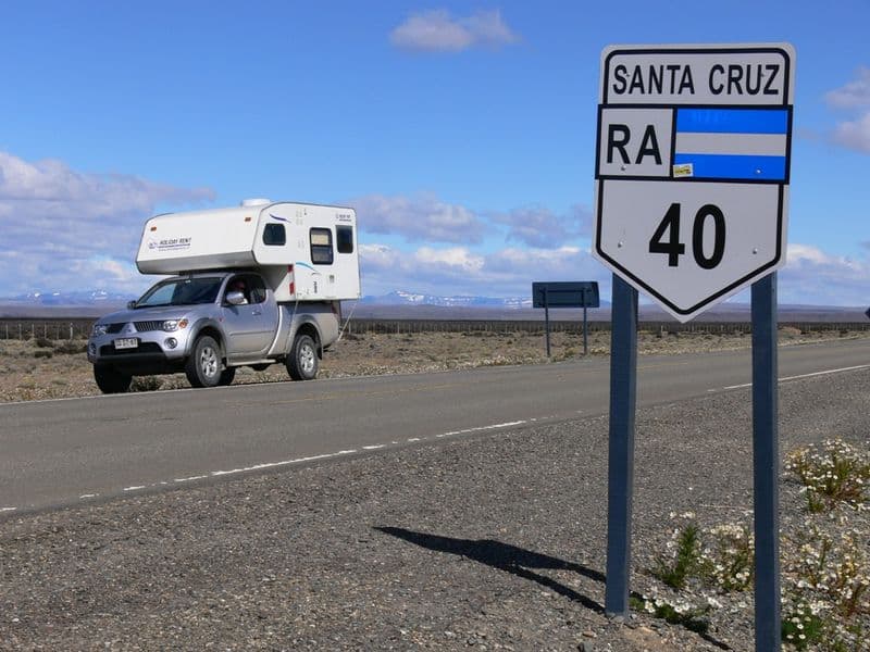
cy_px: 326
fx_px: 1734
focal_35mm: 69
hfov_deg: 28.2
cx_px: 435
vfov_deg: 21.3
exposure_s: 1/400
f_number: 7.1
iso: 80
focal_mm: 14.6
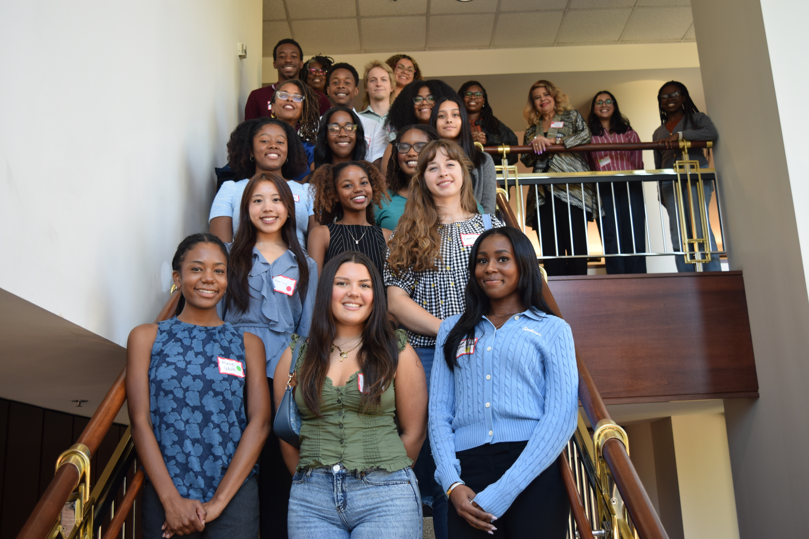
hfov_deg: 49.6
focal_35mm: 39
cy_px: 270
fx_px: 876
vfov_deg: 34.2
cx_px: 404
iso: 400
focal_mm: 26
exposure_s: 1/60
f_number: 5
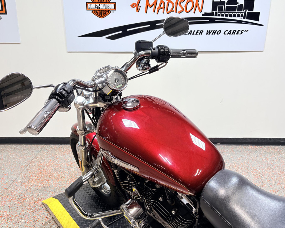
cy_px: 112
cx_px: 137
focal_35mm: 28
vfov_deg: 51.5
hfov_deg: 62.2
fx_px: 236
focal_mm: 5.96
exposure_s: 1/120
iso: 40
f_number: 1.6
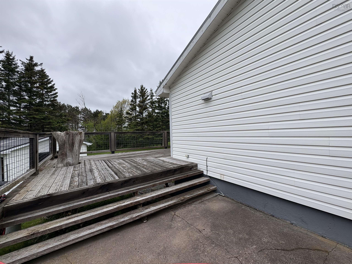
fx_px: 142
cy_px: 132
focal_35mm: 14
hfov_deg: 102.1
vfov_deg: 85.7
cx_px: 176
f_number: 2.2
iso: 50
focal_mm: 2.22
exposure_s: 1/1020
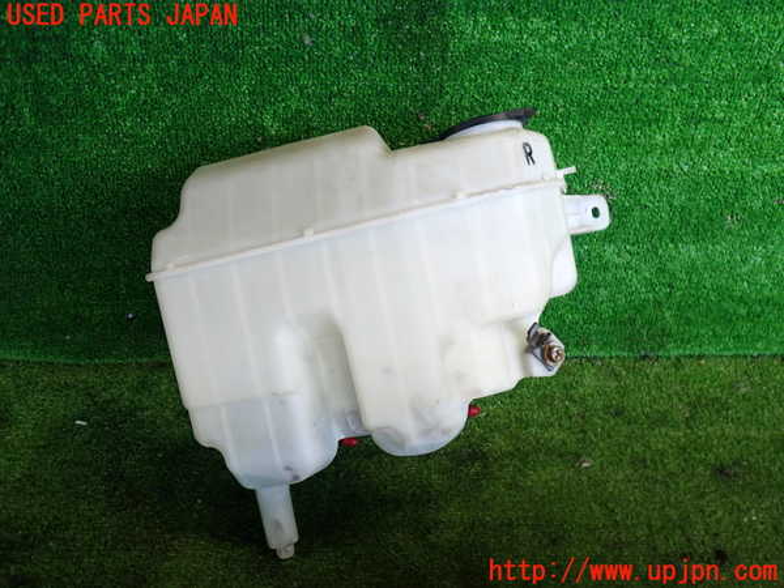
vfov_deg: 46.8
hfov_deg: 60.0
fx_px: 679
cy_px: 294
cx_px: 392
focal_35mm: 30
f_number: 2.3
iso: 200
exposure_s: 1/80
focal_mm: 5.4
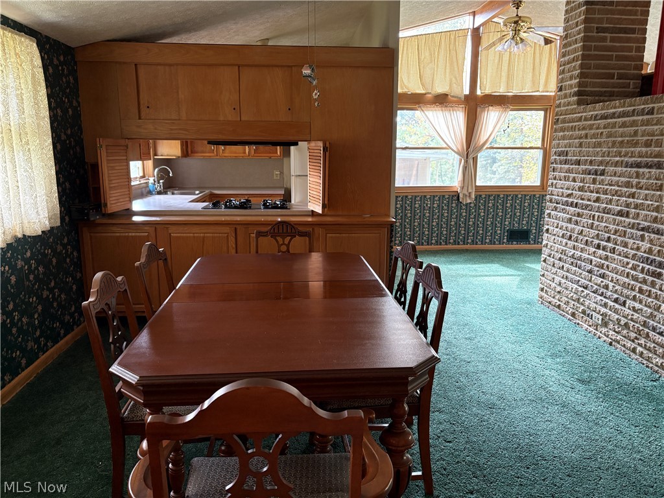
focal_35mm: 26
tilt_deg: -11.3
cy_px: 249
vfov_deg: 53.1
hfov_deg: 67.3
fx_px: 499
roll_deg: +0.1
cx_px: 332
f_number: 1.6
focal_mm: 5.96
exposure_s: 1/60
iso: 200
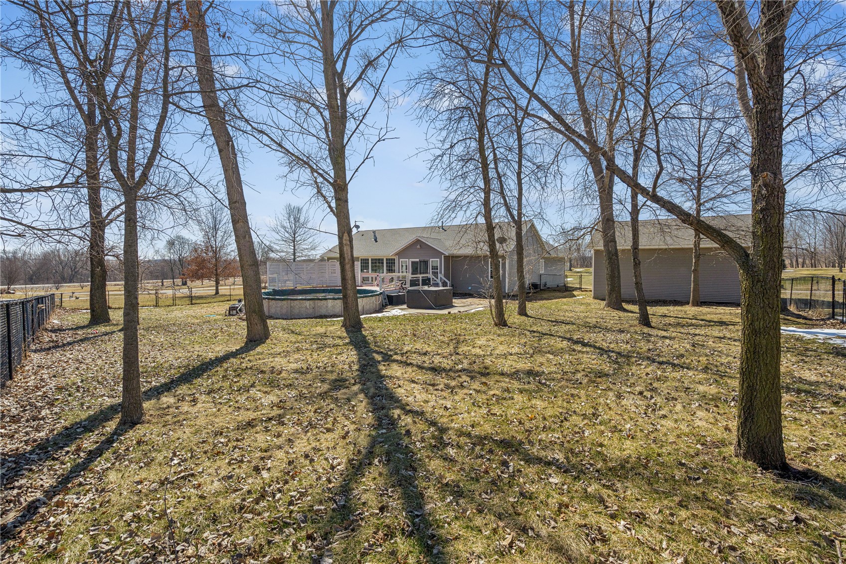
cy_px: 282
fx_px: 376
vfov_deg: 73.7
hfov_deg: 96.7
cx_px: 423
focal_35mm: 16
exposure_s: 1/1000
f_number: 9
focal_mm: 16
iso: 400
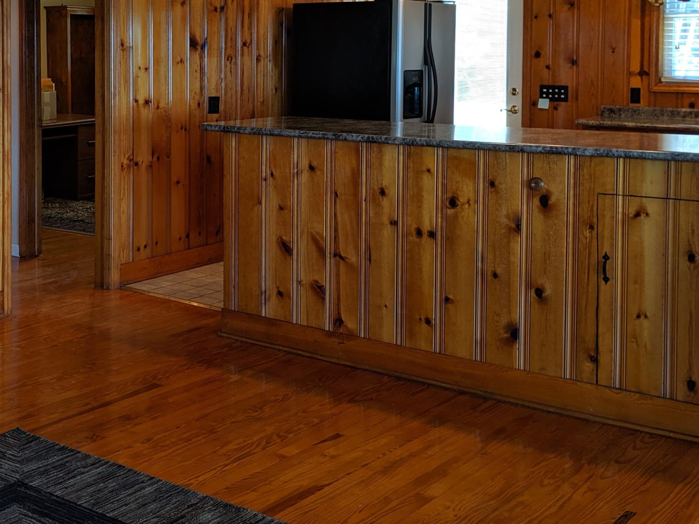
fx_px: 1050
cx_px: 143
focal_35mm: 52
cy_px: 91
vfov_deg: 27.4
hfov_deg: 35.7
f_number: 1.8
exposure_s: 1/59.9
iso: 64
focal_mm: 4.44
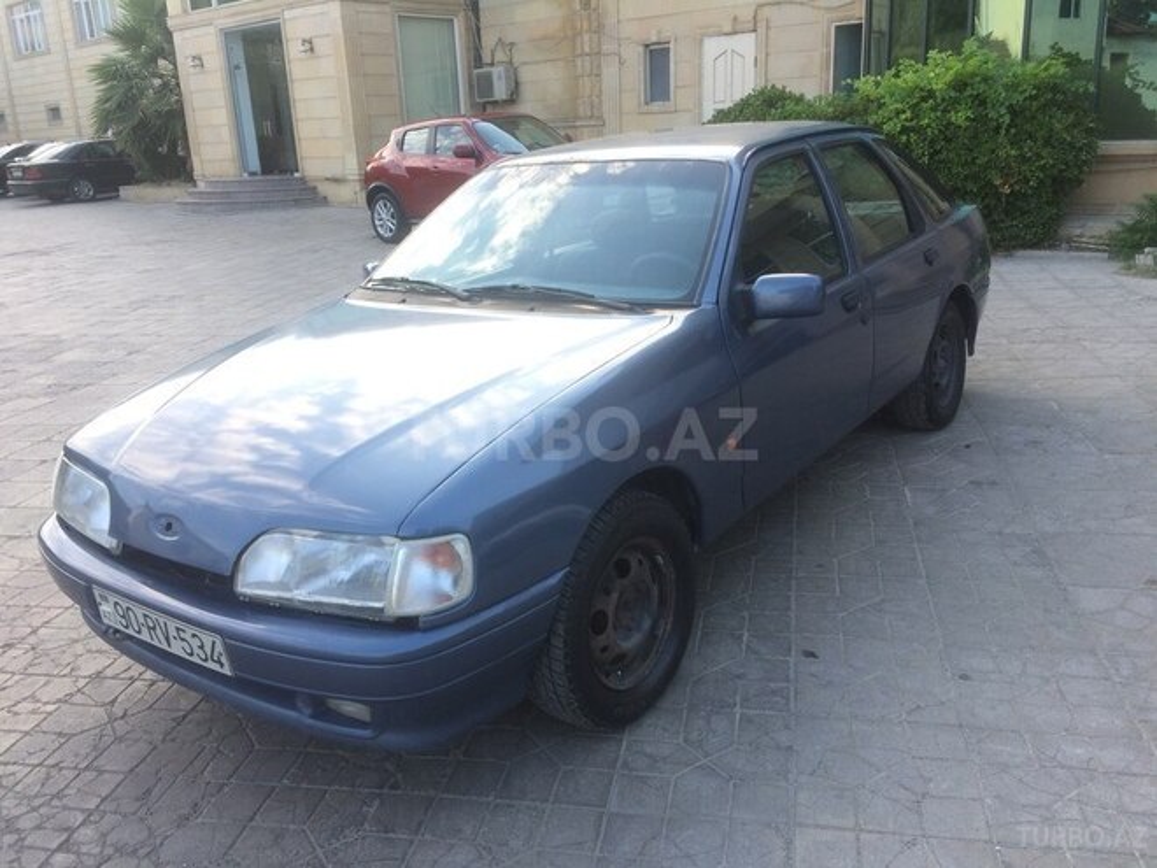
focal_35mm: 29
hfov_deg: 61.7
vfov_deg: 48.2
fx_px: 969
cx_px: 578
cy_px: 434
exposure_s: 1/232
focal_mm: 4.15
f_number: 2.2
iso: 32
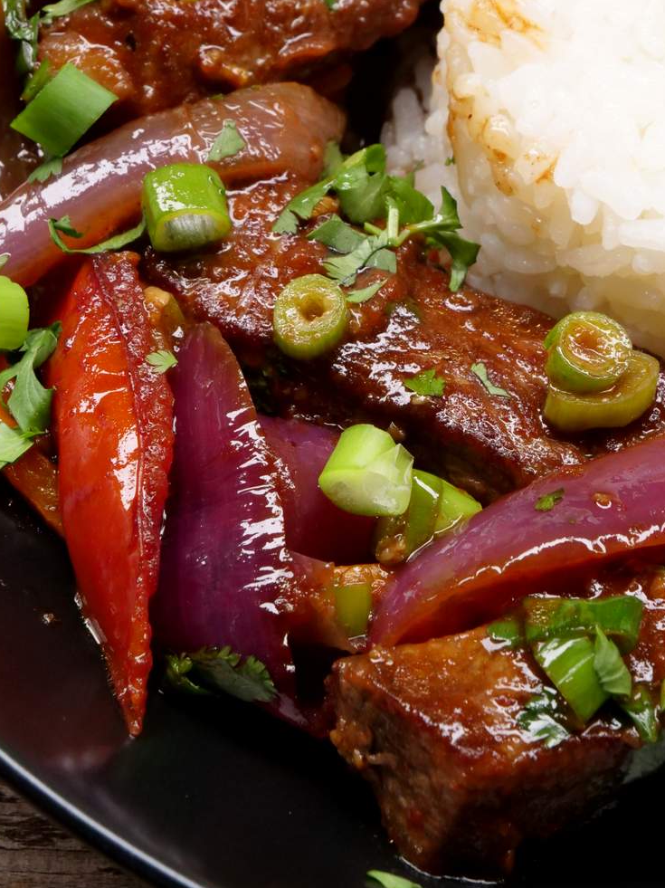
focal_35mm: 124
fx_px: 3178
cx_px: 446
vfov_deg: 15.8
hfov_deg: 11.9
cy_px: 215
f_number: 10
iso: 1600
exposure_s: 1/100
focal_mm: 38
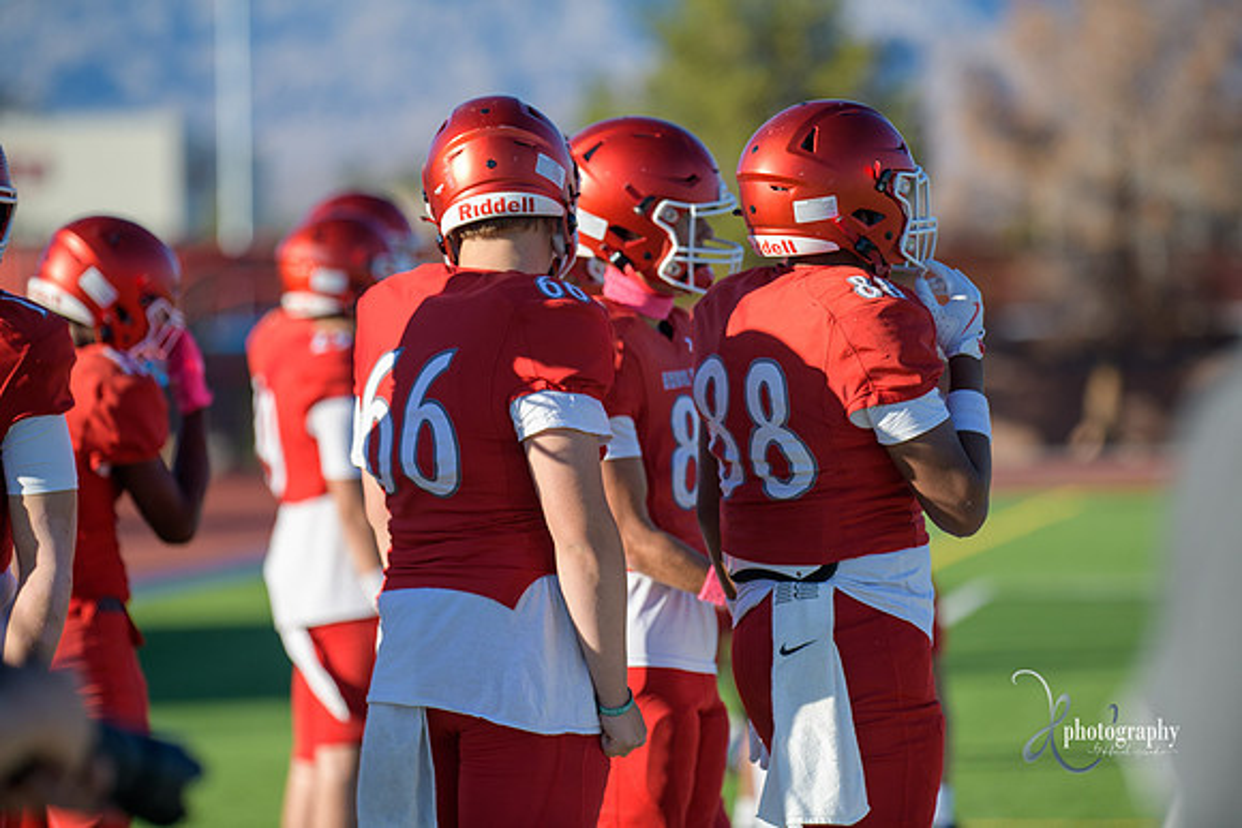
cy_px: 414
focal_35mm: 220
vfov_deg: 6.2
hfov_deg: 9.4
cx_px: 621
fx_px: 7591
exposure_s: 1/4000
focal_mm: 220
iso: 400
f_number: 2.8
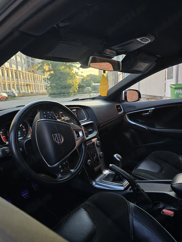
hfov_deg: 58.9
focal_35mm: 23
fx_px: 161
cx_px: 91
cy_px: 121
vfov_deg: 73.9
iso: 80
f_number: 1.7
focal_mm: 6.3
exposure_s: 1/182
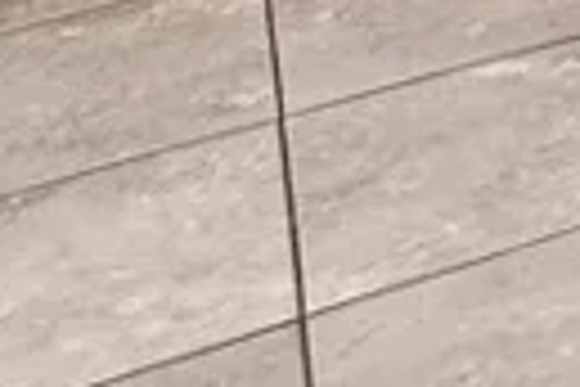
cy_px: -1062
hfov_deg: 10.3
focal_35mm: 127
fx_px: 2046
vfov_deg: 7.9
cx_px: 1843
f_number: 8
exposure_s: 1/20
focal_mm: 16
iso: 400
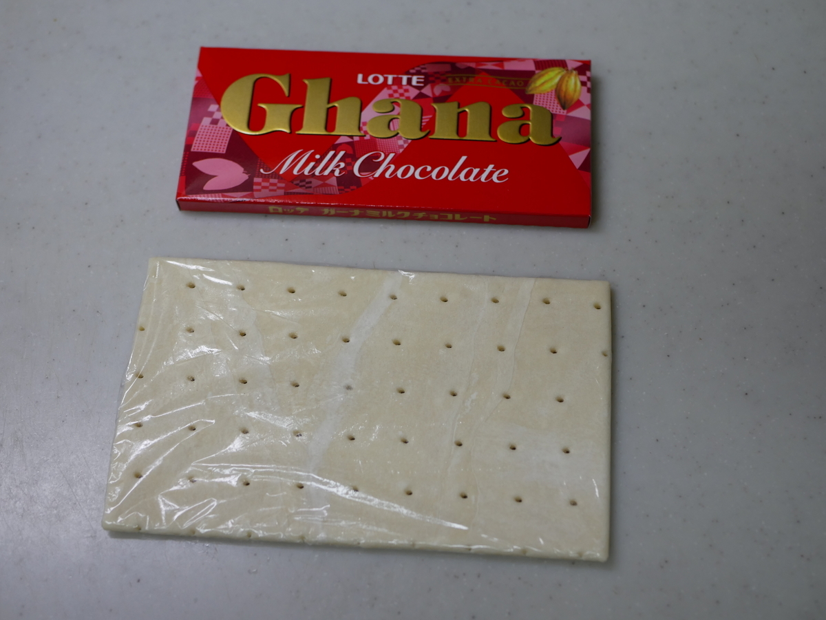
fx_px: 1194
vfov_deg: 29.1
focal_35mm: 50
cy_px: 310
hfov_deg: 38.2
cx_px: 413
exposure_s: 1/100
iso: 400
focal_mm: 25
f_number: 2.5
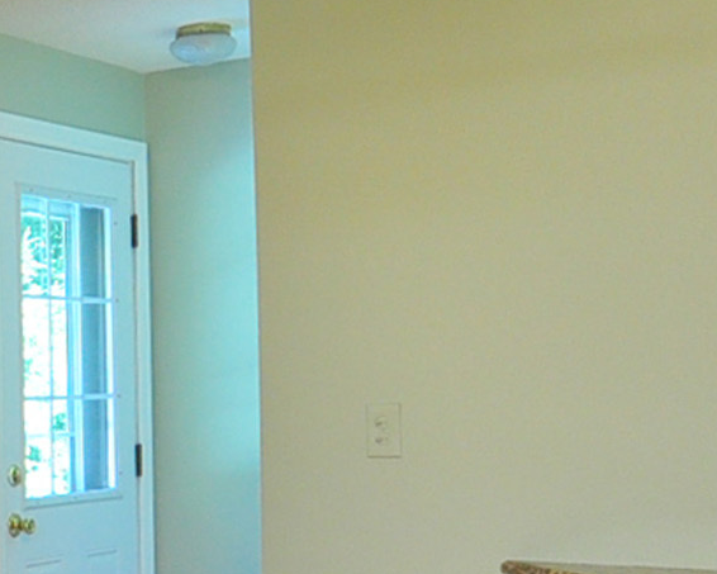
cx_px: -293
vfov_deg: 21.2
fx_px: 1528
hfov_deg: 22.6
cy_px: 390
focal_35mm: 72
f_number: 4
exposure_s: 1/60
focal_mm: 10
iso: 640
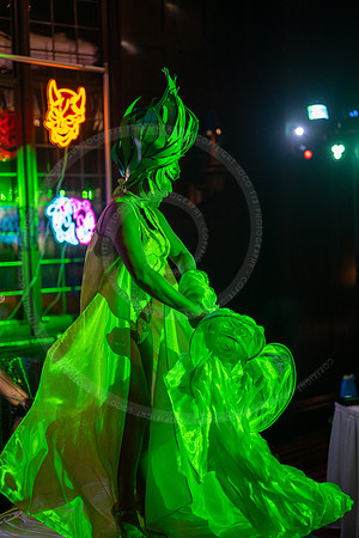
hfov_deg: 27.0
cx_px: 180
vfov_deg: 39.6
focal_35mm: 50
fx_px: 748
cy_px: 269
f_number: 1.3
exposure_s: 1/400
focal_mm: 50
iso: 800
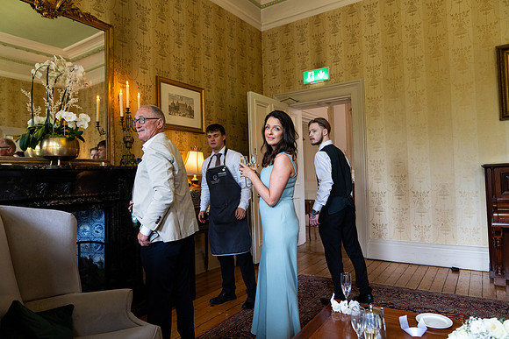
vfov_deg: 53.2
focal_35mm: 24
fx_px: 339
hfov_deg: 73.7
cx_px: 254
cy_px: 170
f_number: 2.8
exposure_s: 1/160
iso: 1600
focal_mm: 24
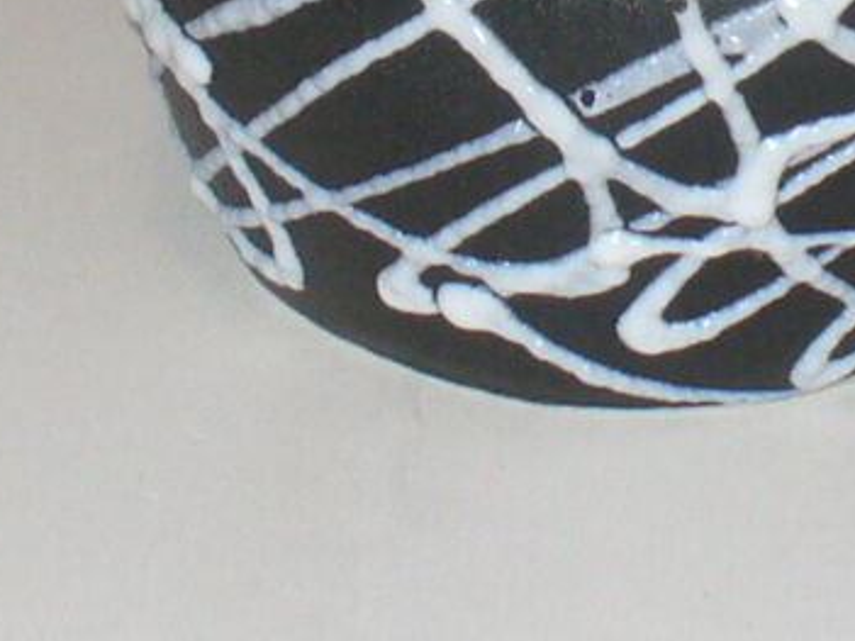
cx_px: 860
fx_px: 5333
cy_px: -724
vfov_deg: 6.6
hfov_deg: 9.1
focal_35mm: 216
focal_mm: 6.1
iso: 100
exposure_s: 1/30
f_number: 2.8
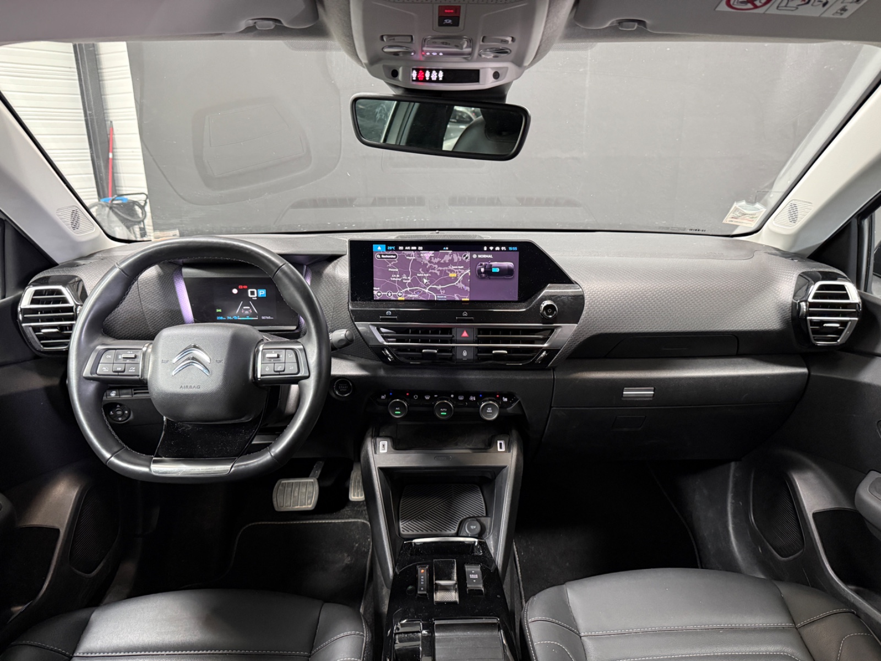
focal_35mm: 24
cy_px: 330
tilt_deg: -17.2
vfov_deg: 56.8
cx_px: 440
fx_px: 611
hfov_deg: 71.6
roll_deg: -0.3
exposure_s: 1/33
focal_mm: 6.76
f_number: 1.78
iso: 640
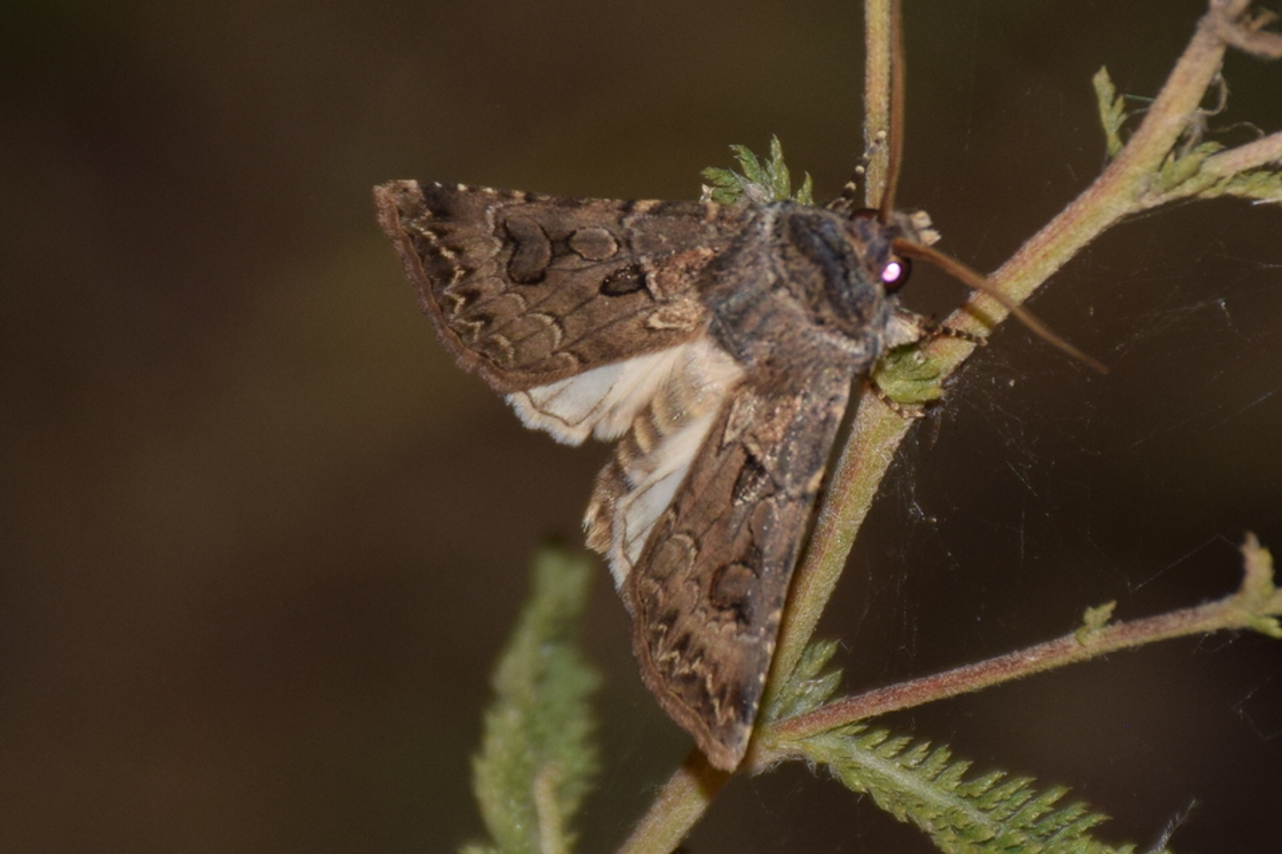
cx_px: 641
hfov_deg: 9.8
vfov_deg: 6.5
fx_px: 7478
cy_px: 427
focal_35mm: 210
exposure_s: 1/60
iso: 320
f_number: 5.6
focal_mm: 140
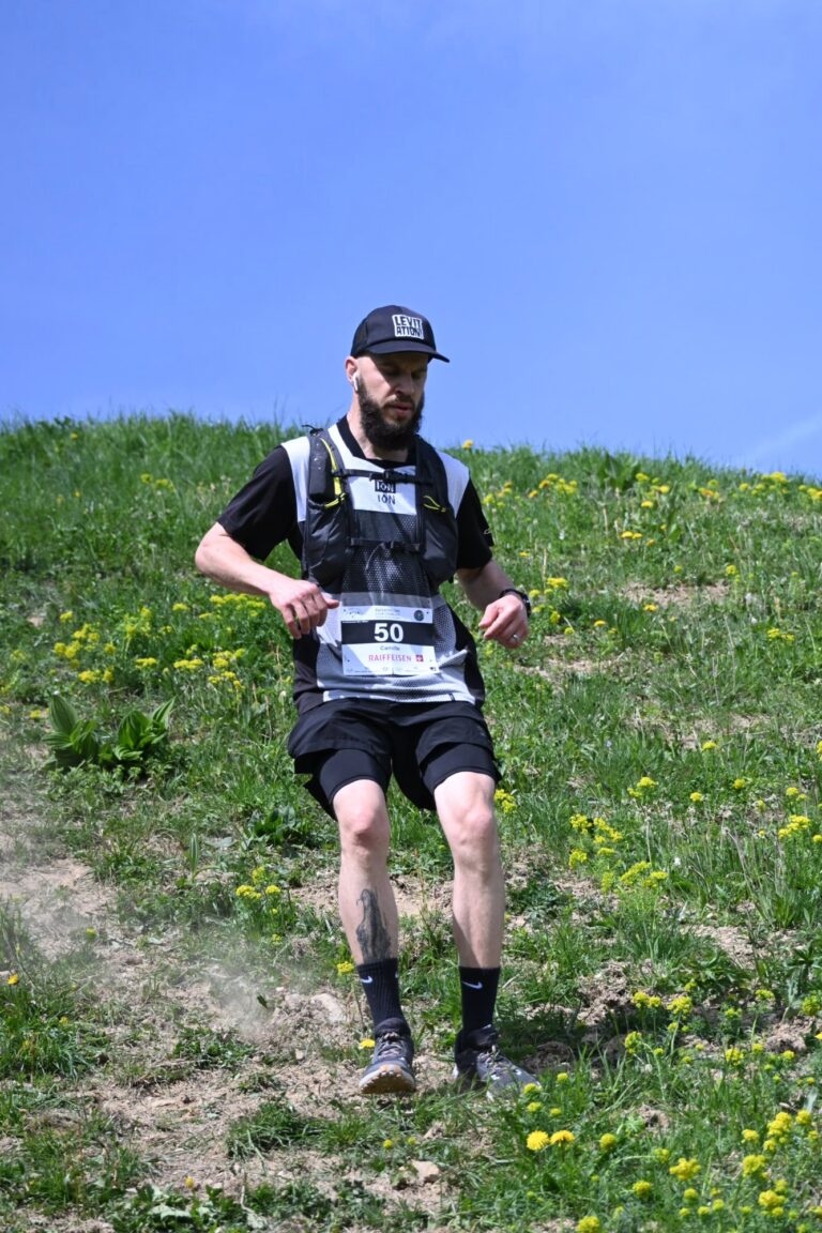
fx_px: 5394
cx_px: 411
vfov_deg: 13.0
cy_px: 616
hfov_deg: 8.7
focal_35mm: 158
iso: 1250
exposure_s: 1/4000
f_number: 6.3
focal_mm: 105
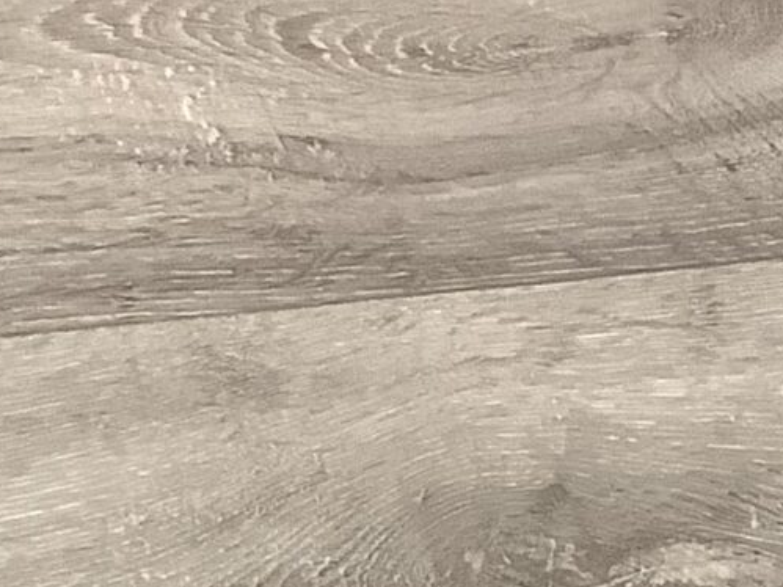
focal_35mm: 159
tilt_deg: -31.9
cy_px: 1502
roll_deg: +2.6
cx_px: 1031
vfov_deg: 8.4
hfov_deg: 12.1
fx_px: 3596
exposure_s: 1/60
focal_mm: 3.3
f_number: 2.4
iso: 160
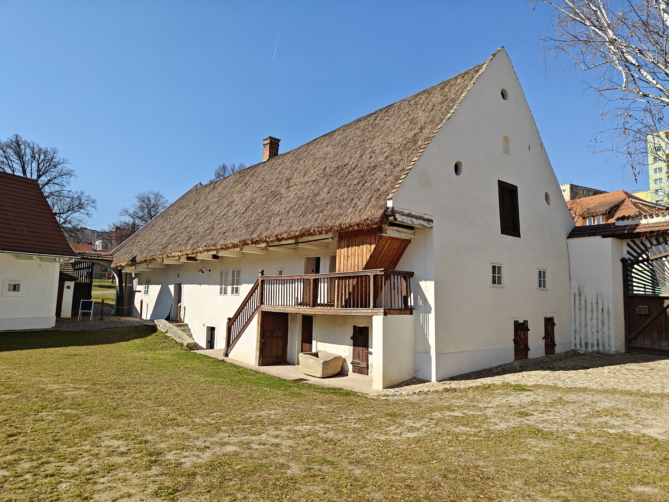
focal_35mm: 24
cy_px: 251
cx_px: 334
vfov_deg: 56.8
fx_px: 464
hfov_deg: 71.6
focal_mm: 5.59
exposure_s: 1/4324
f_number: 1.8
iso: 64
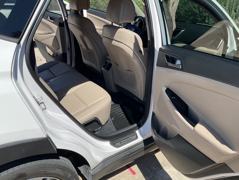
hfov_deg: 61.7
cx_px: 120
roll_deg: -1.1
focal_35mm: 29
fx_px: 200
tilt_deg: -23.8
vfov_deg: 48.2
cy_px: 90
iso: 16
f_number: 1.8
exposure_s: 1/1577
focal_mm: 3
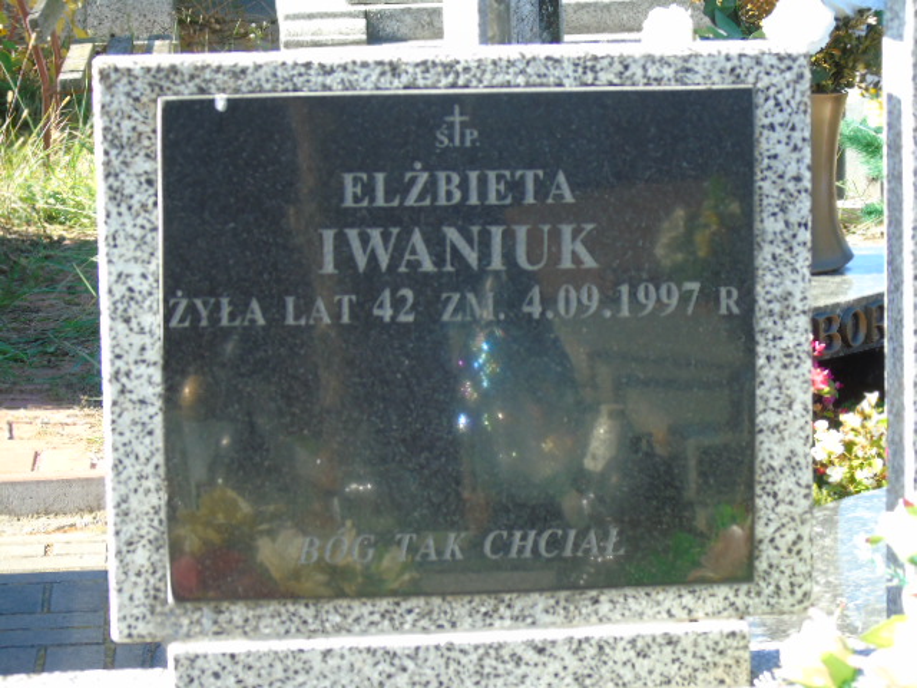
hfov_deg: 13.9
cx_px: 458
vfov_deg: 10.4
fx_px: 3762
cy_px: 344
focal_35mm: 142
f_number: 4.7
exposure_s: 1/125
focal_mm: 25
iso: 160
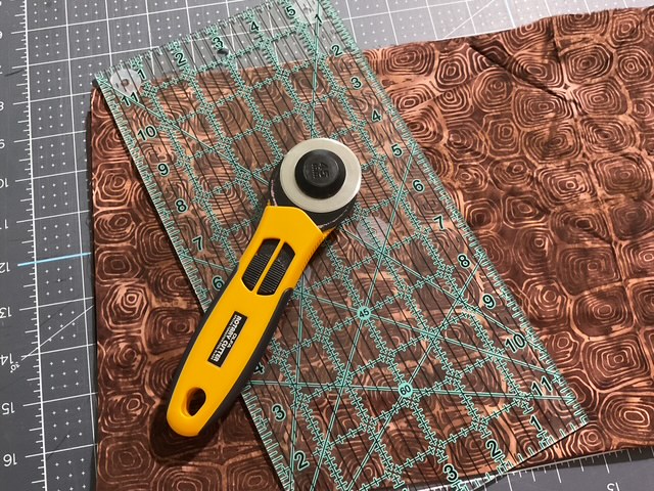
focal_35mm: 29
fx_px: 548
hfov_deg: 61.7
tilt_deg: -73.4
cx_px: 327
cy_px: 246
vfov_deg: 48.2
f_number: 1.8
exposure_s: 1/30
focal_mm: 3
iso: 320
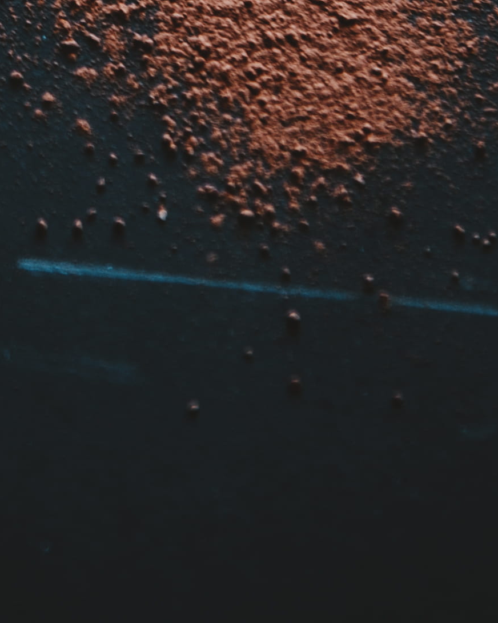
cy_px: -437
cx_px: -531
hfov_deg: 6.6
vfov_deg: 8.2
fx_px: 4201
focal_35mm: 228
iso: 100
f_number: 3.2
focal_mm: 44
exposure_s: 1/40
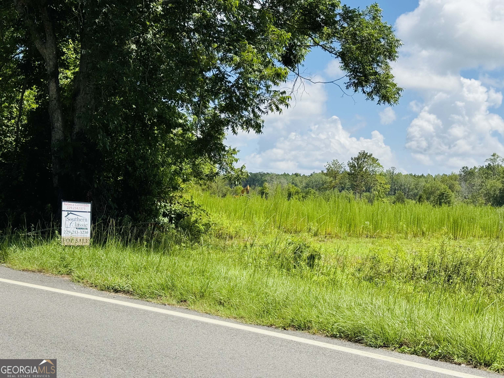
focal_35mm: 48
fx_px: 699
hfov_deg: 39.7
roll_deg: -4.3
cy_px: 189
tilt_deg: +0.3
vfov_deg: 30.3
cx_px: 252
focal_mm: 6.76
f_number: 1.78
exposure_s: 1/4608
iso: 64
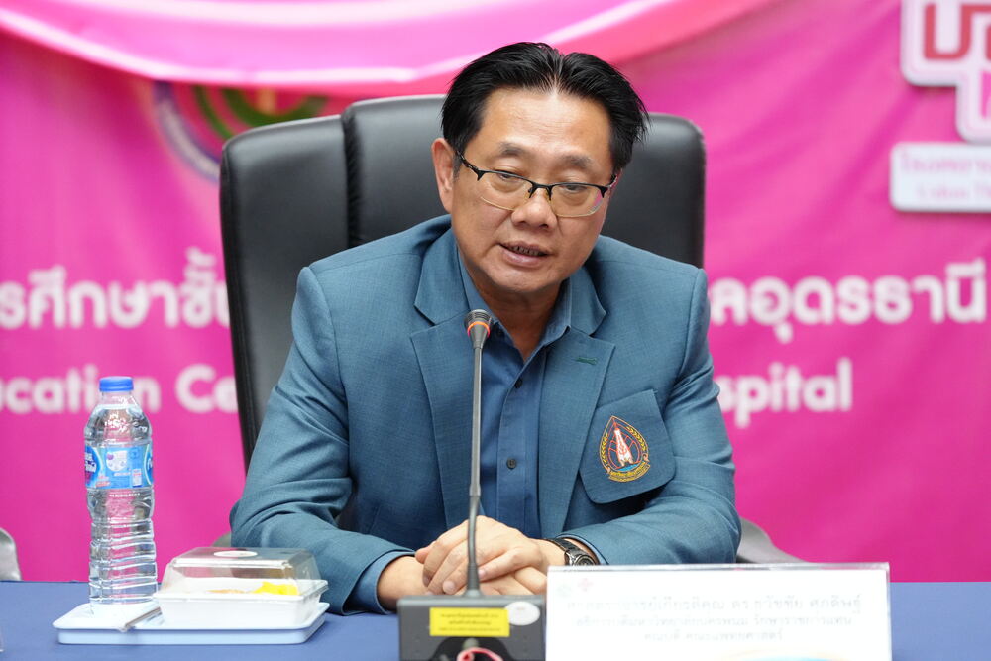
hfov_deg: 16.1
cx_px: 496
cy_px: 330
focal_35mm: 127
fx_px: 3496
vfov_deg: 10.8
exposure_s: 1/200
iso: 8000
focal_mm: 127
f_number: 4
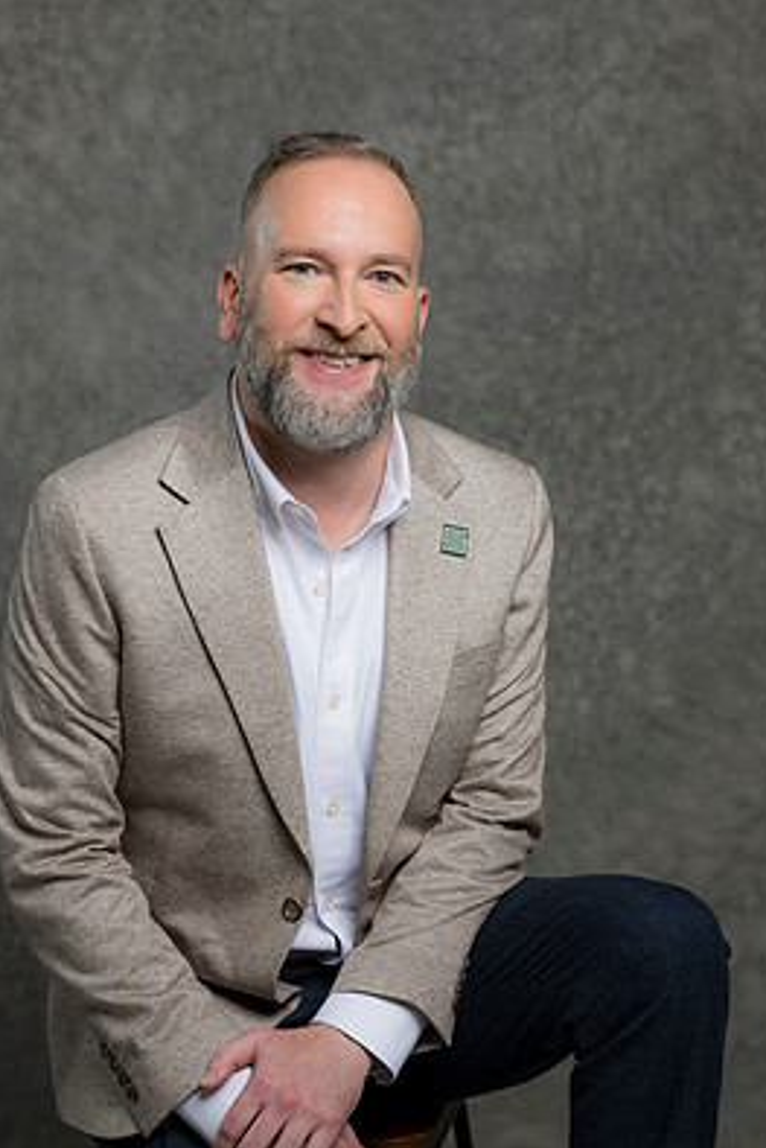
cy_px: 647
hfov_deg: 14.1
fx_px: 3093
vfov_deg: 21.0
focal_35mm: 97
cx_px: 405
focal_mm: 85
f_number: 5
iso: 125
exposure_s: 1/200
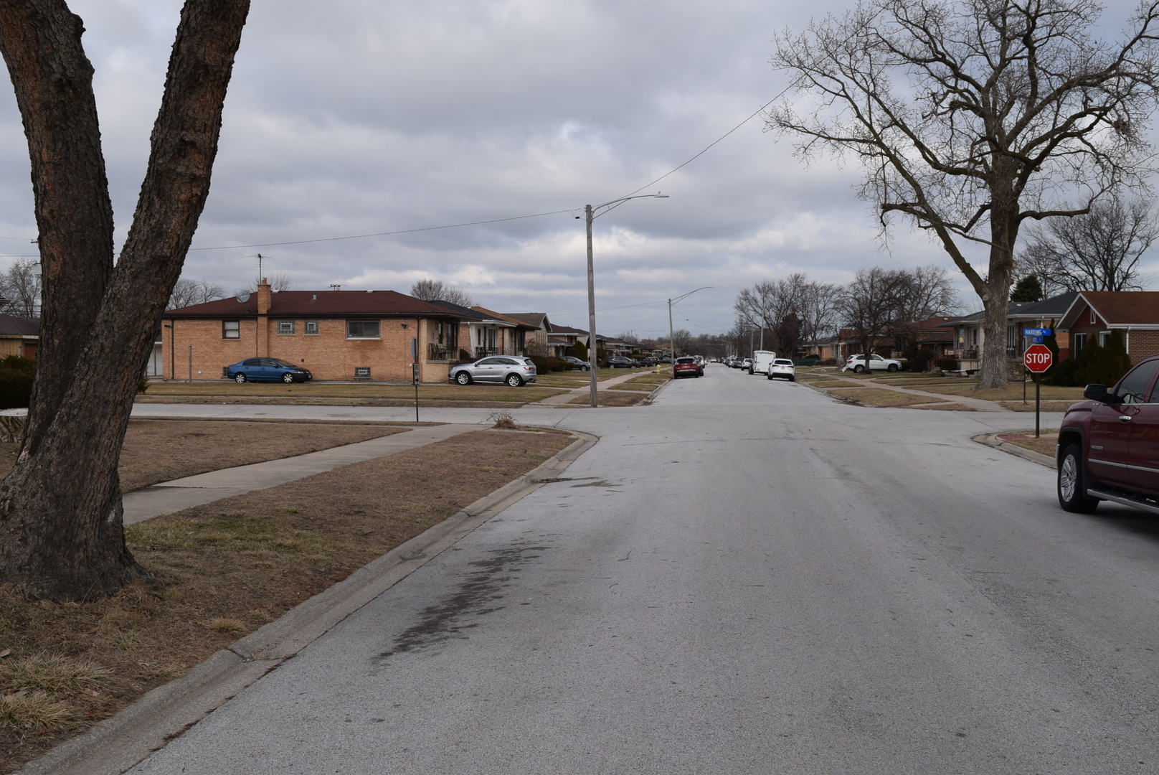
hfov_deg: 53.1
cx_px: 580
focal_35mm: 36
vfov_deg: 36.9
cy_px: 388
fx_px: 1160
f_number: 9
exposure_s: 1/320
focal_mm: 24
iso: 200
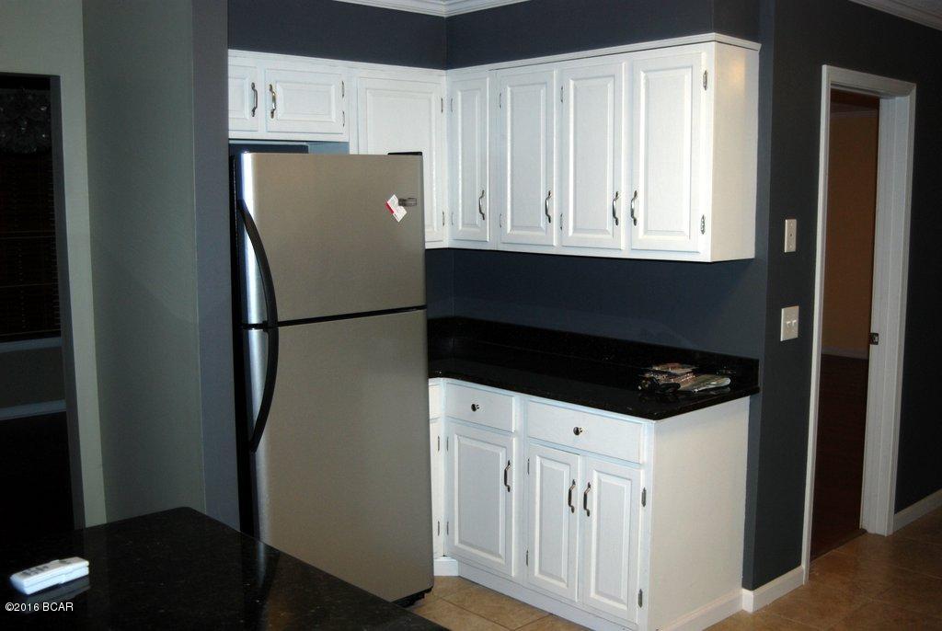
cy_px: 316
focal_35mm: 38
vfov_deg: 35.6
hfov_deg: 51.2
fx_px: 983
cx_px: 471
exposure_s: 1/60
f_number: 3.3
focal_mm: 25
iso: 200
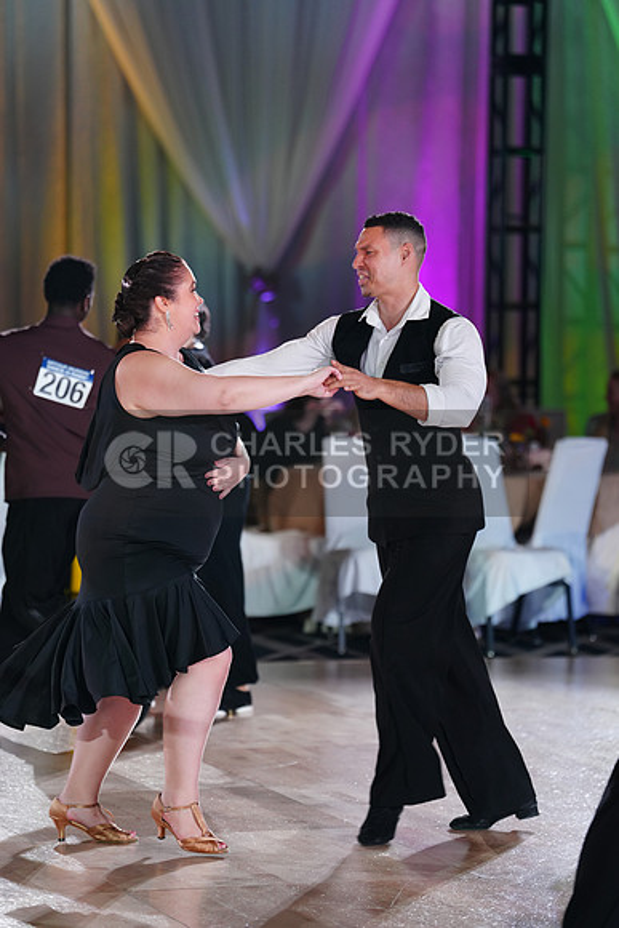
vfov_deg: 14.1
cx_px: 310
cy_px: 464
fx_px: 3763
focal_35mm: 146
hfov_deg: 9.4
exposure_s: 1/250
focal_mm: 146
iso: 1000
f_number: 2.8
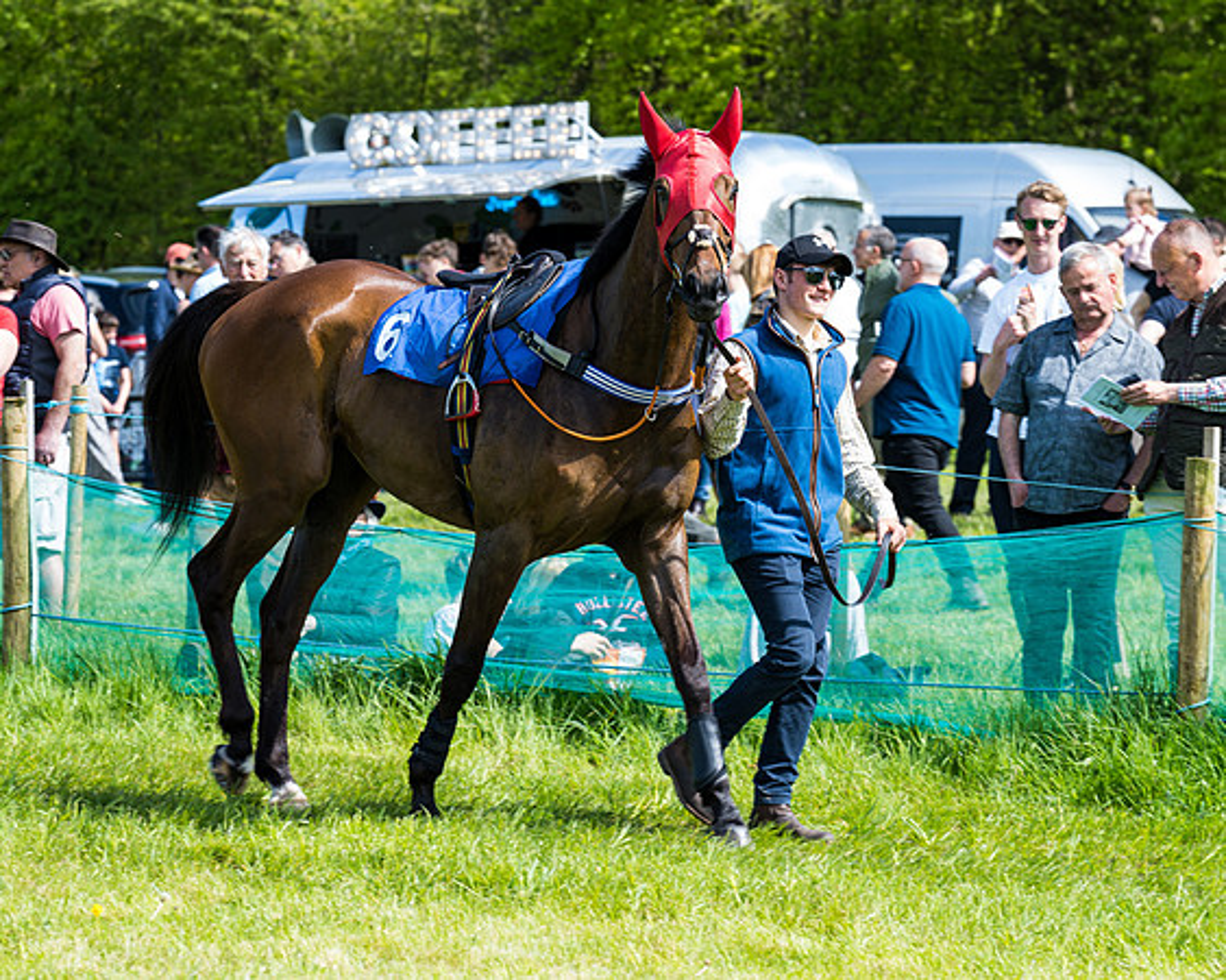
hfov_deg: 10.6
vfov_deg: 8.5
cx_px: 788
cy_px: 500
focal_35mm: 183
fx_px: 6622
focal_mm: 135
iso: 50
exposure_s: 1/200
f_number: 5.6
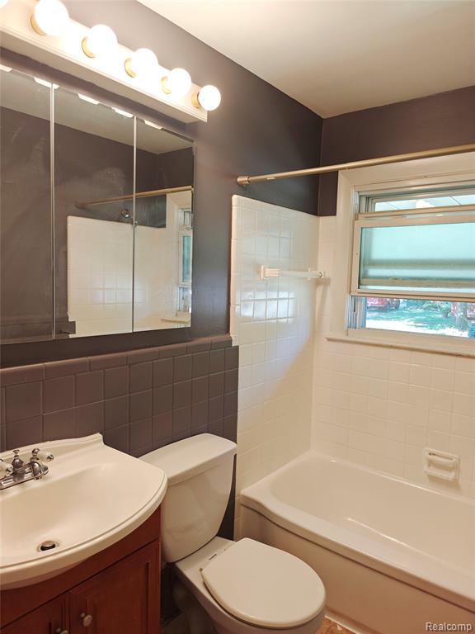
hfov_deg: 58.9
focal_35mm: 23
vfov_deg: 73.9
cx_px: 238
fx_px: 421
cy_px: 317
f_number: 1.6
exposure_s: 1/120
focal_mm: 6.06
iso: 200
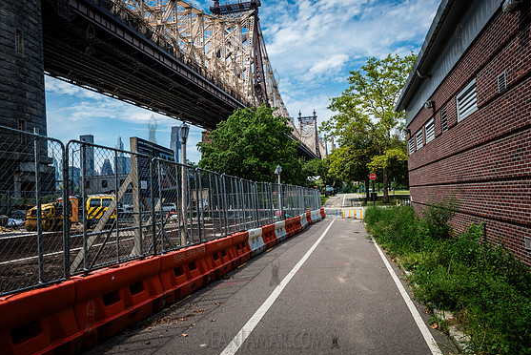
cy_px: 177
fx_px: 369
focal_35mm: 25
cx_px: 275
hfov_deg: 71.5
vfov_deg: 51.3
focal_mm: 24
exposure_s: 1/800
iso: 400
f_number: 8
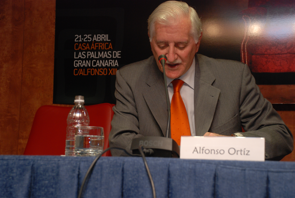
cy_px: 99
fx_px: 640
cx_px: 148
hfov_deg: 26.0
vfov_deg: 17.5
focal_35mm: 78
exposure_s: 1/60
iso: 400
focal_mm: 52
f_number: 5
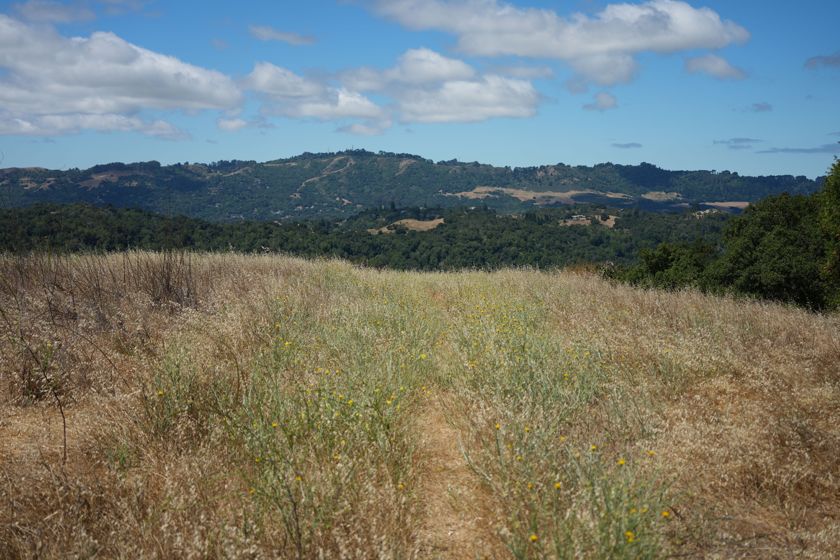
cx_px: 420
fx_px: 1167
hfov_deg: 39.6
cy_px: 280
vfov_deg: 27.0
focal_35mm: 50
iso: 100
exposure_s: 1/1000
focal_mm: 50
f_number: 4.5
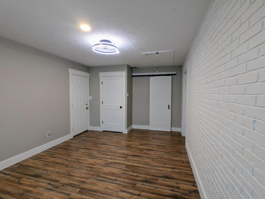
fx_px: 123
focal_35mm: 16
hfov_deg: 94.4
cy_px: 100
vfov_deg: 78.2
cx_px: 132
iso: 73
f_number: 2.2
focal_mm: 2.35
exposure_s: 1/38.3
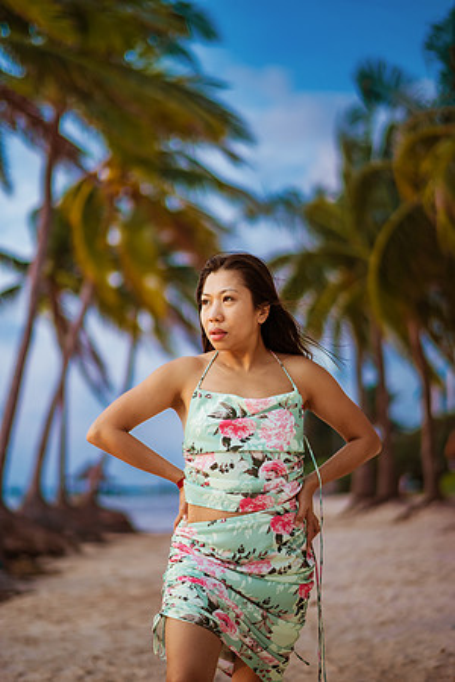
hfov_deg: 23.4
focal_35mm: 58
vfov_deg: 34.5
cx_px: 228
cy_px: 341
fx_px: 1099
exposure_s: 1/8000
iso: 640
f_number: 1.4
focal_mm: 58
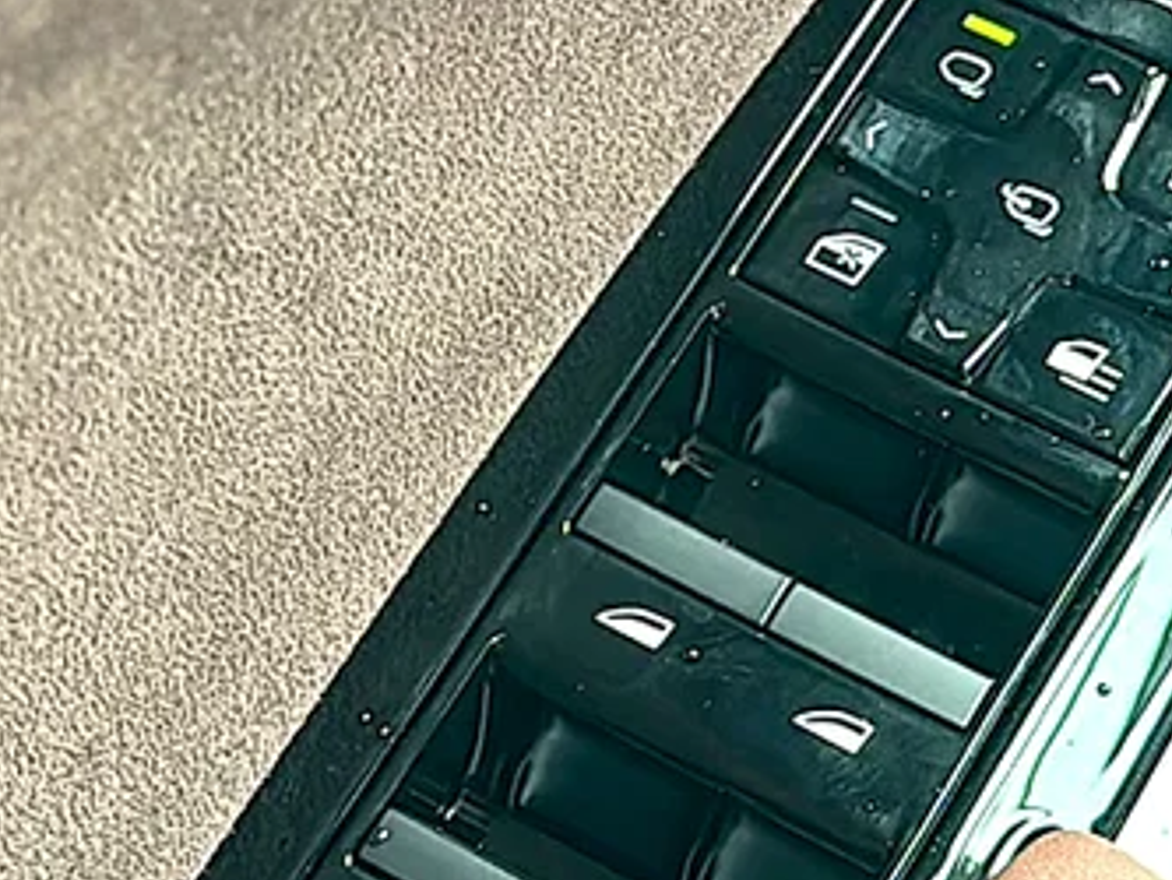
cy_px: 354
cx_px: 781
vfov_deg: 14.4
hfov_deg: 19.0
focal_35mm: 103
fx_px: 3489
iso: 125
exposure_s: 1/81
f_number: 1.78
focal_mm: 6.86
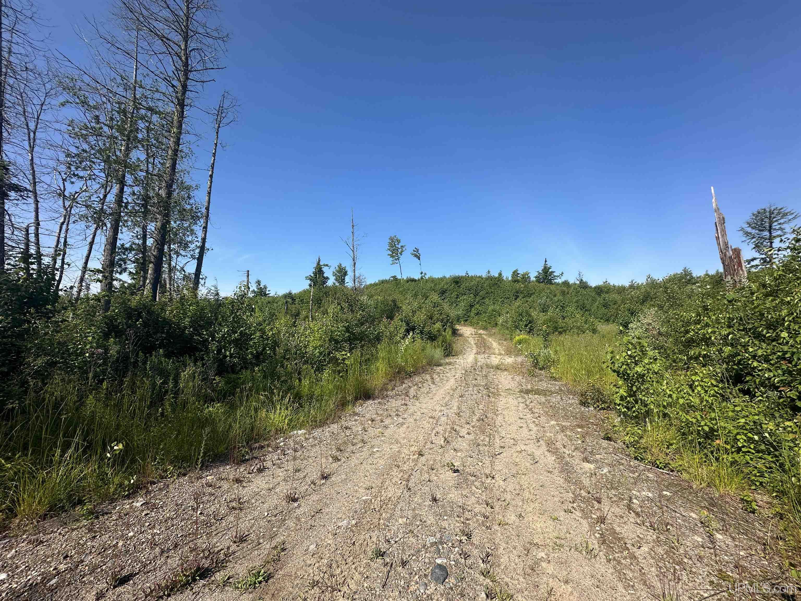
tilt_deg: +4.8
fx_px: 324
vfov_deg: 85.7
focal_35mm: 14
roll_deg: -1.2
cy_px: 300
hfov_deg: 102.1
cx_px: 400
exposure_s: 1/1642
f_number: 2.2
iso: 50
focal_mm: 2.22
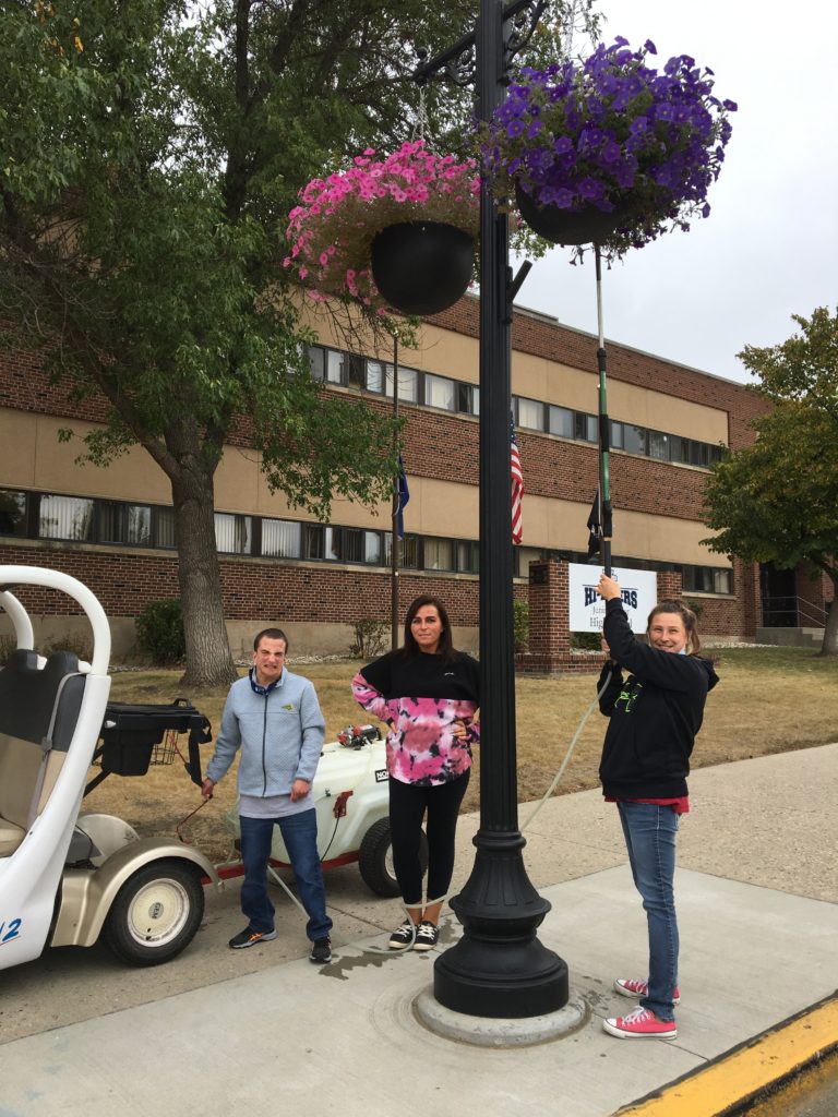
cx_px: 419
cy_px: 558
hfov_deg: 48.2
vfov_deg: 61.7
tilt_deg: +5.9
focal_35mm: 29
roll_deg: +0.7
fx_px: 936
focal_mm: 4.15
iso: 25
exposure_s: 1/615
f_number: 2.2
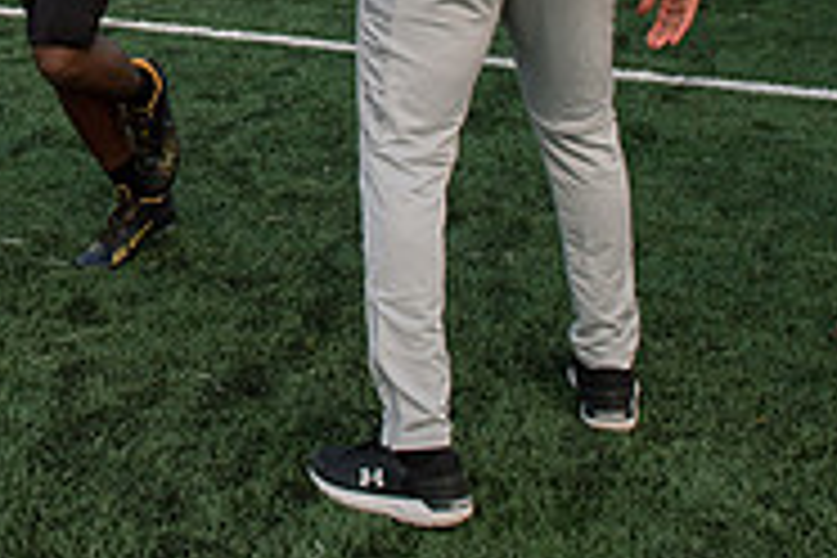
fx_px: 1744
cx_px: 45
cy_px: -218
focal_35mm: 75
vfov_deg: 16.9
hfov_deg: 25.9
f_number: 5
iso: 640
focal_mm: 24
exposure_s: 1/640
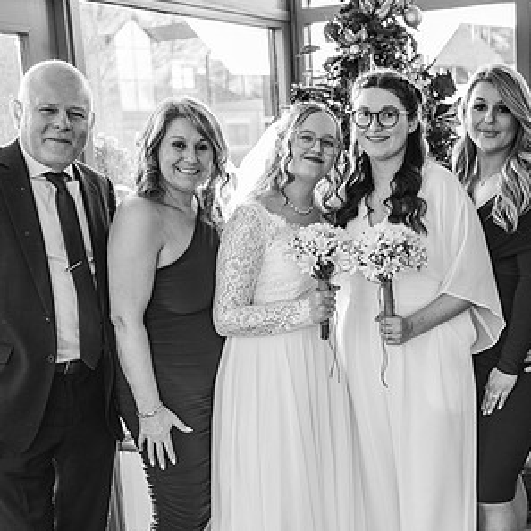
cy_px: 327
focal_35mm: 58
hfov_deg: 29.2
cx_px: 375
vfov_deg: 29.5
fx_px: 1007
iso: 500
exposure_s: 1/200
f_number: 2.5
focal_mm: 35
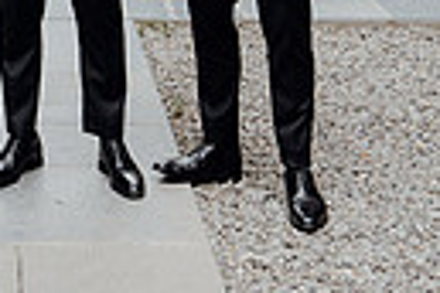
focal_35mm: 119
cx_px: -78
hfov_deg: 16.5
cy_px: -349
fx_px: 1454
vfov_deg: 10.3
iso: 125
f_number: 3.5
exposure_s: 1/160
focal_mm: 26
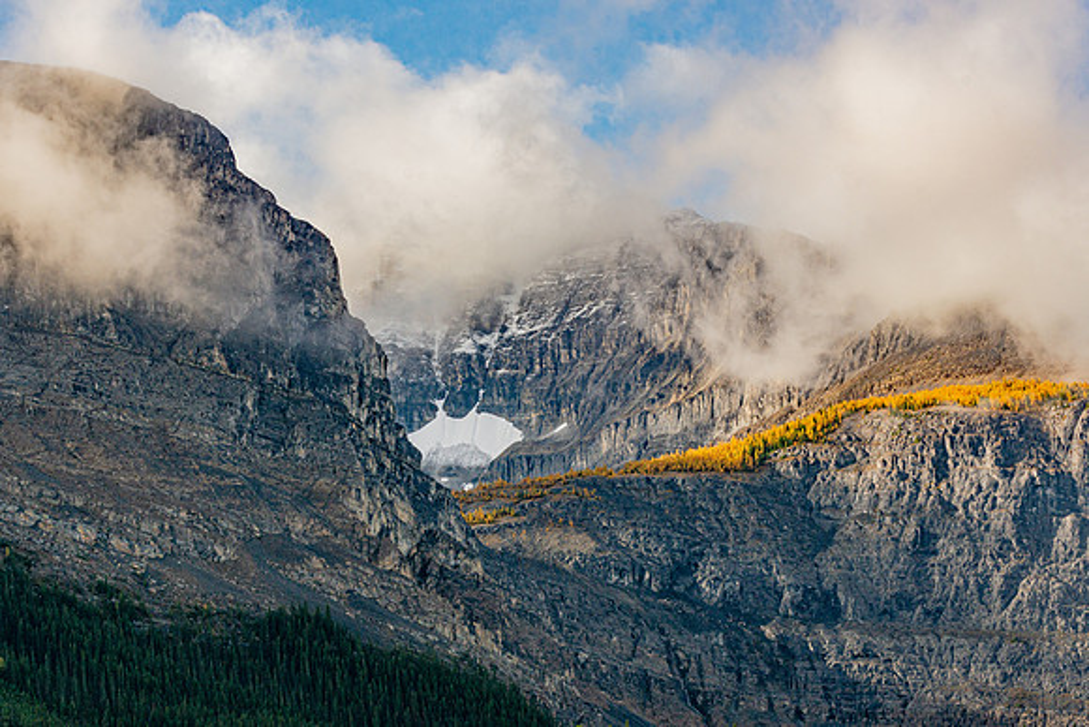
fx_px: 3334
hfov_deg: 18.6
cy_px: 364
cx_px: 544
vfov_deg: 12.4
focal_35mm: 110
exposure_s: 1/400
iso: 200
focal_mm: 70
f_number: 13
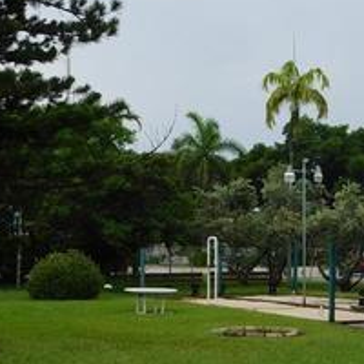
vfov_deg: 19.3
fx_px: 1071
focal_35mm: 90
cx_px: 335
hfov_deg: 18.9
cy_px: 187
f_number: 3.8
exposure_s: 1/800
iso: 125
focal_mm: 9
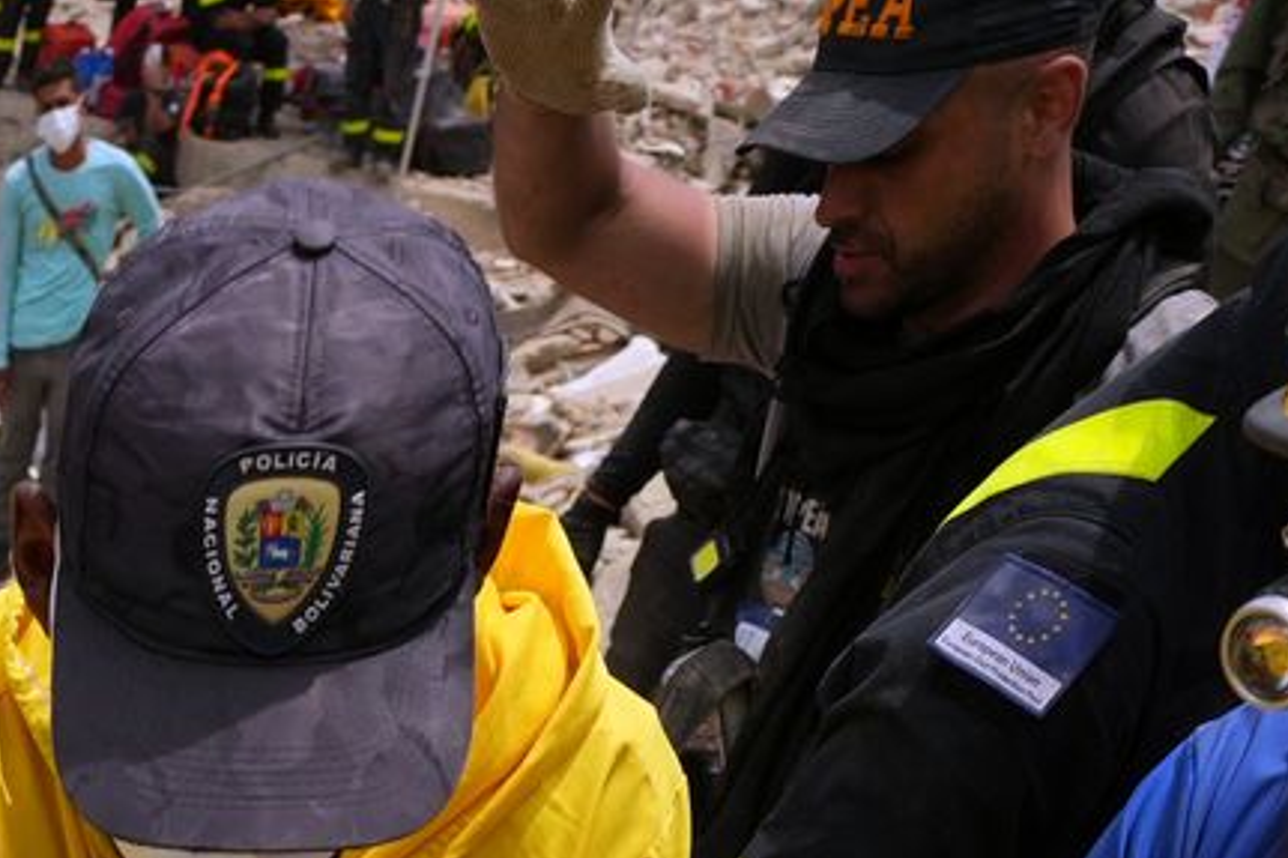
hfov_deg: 23.1
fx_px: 2718
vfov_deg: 13.6
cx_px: -460
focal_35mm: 76
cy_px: 1990
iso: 250
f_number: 4
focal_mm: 16
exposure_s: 1/4000
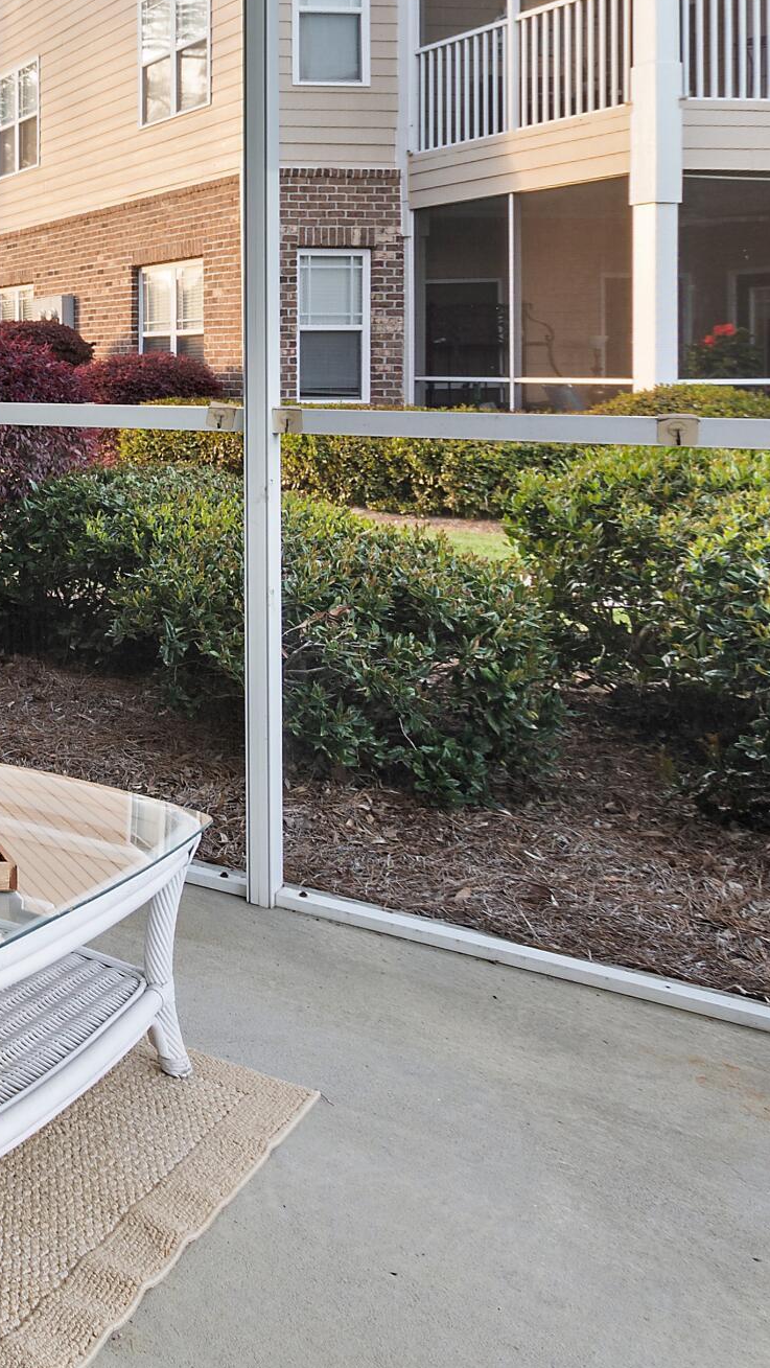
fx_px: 1306
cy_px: 344
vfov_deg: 52.8
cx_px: -419
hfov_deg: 24.5
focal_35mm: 36
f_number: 8
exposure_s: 1/6
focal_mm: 10
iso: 100
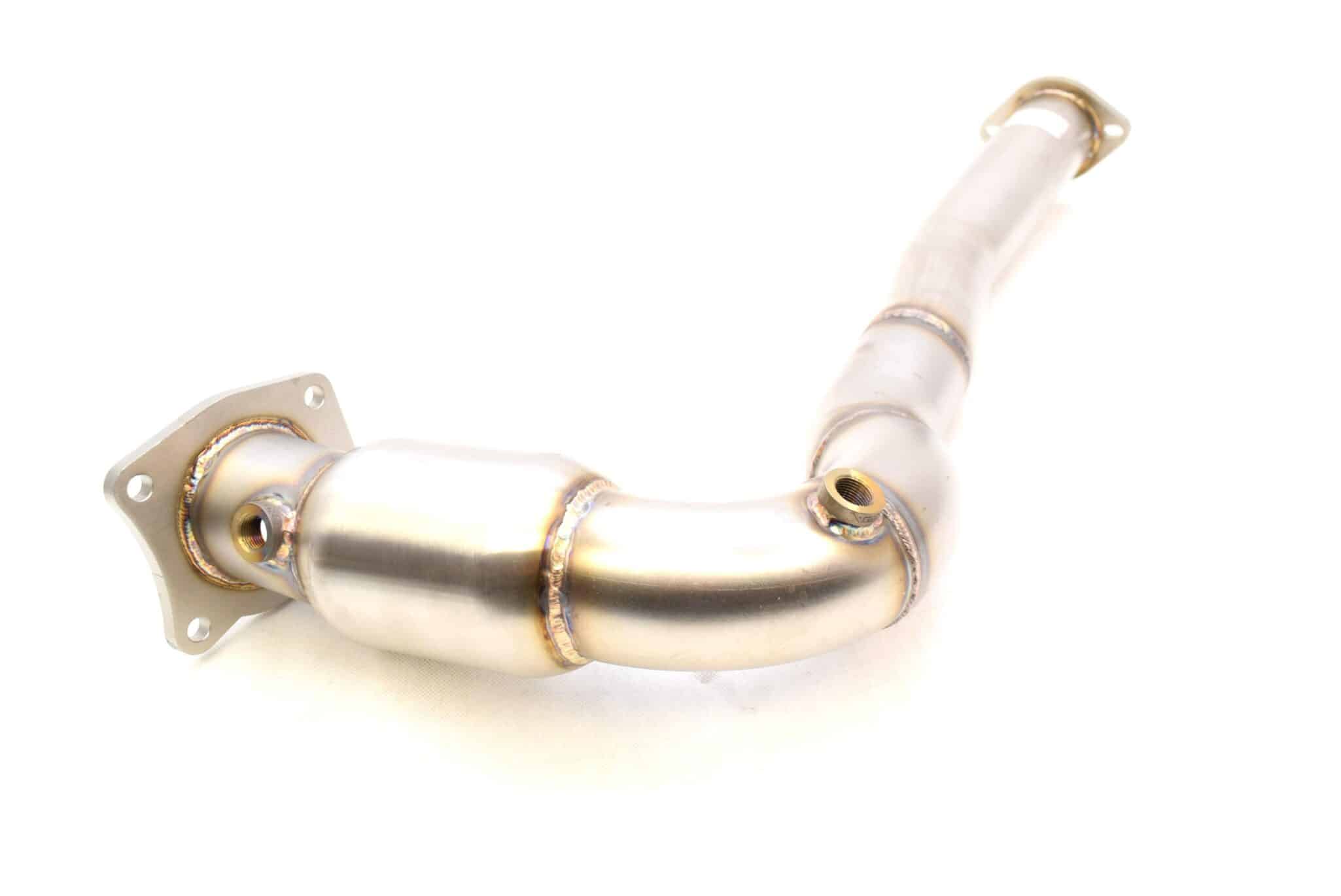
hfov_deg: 59.5
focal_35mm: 32
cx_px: 670
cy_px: 448
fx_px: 1174
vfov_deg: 41.8
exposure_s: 1/125
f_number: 5.6
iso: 400
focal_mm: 21
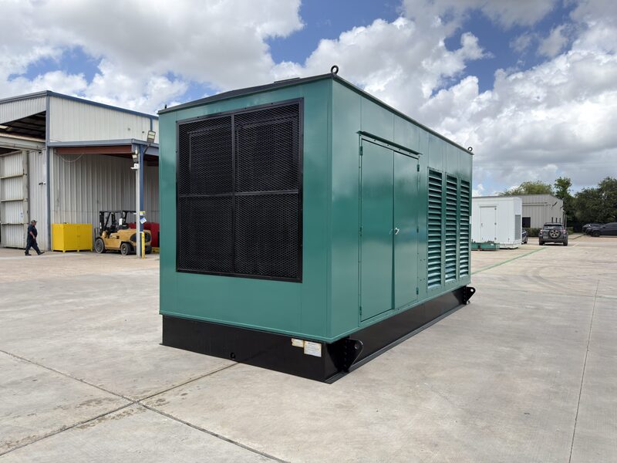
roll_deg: +0.2
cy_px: 232
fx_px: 428
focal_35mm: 24
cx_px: 308
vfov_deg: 56.8
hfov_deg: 71.6
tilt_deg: -2.7
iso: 100
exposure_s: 1/4098
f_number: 1.78
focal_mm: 6.76
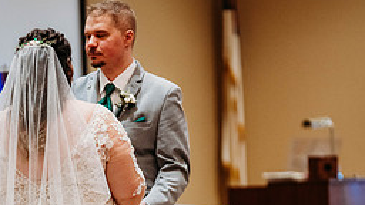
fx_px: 3029
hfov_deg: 6.9
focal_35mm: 313
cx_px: 170
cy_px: 169
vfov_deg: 3.9
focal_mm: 170
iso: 2000
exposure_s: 1/250
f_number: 2.8
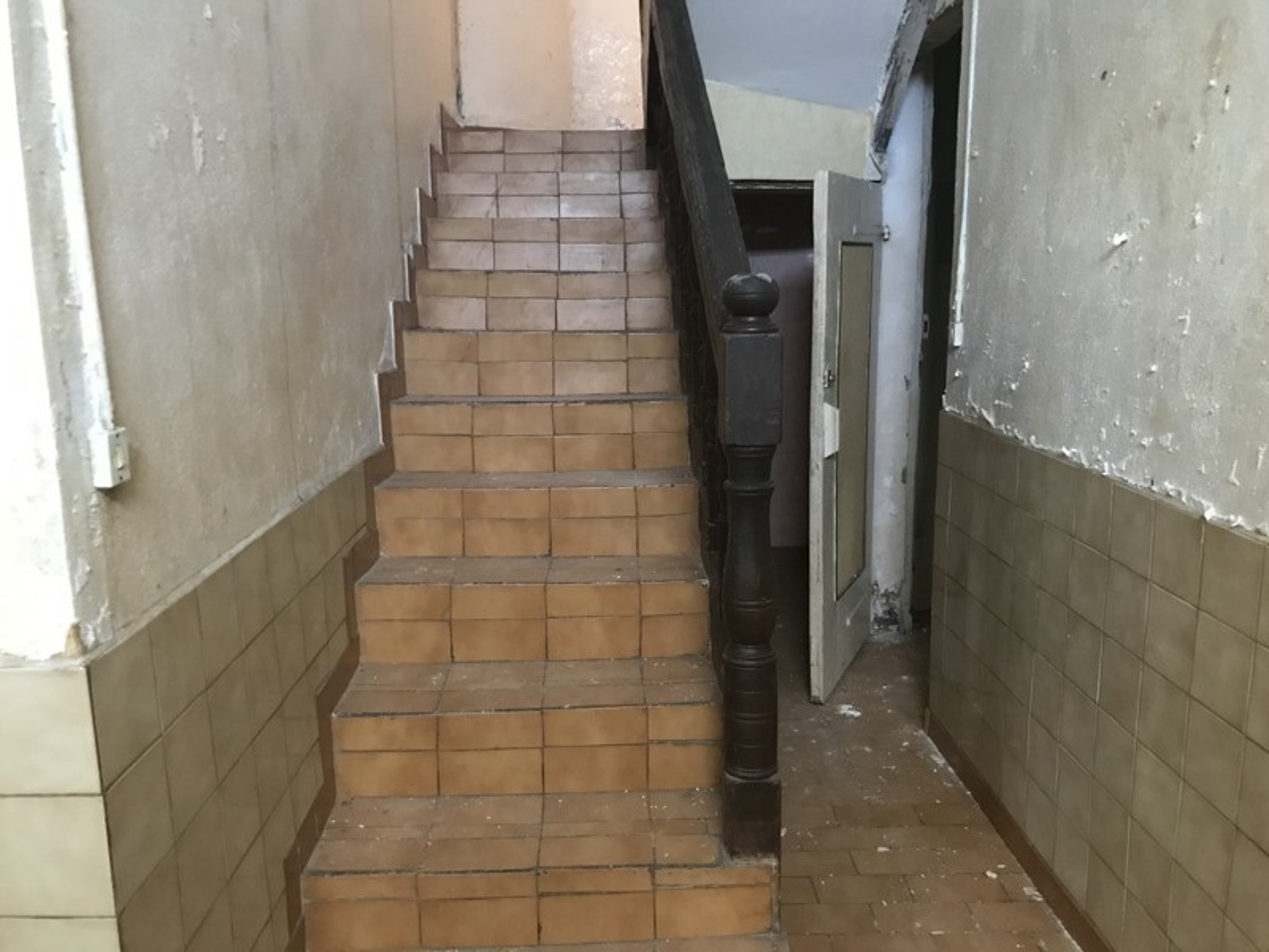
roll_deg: +0.2
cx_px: 634
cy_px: 476
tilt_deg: -10.3
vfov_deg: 49.7
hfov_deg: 63.4
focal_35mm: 28
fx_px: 1026
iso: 100
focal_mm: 3.99
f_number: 1.8
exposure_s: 1/6
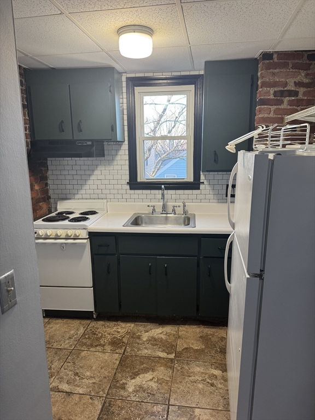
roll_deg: +0.5
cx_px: 158
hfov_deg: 56.8
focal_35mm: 24
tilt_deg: -11.5
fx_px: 291
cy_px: 210
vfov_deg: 71.6
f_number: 1.78
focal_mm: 6.76
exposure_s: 1/60
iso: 200
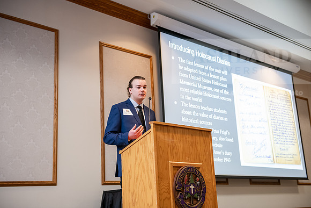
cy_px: 104
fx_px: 415
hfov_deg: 41.1
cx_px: 156
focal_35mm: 48
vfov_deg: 28.1
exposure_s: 1/200
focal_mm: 48
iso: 2000
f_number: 3.2
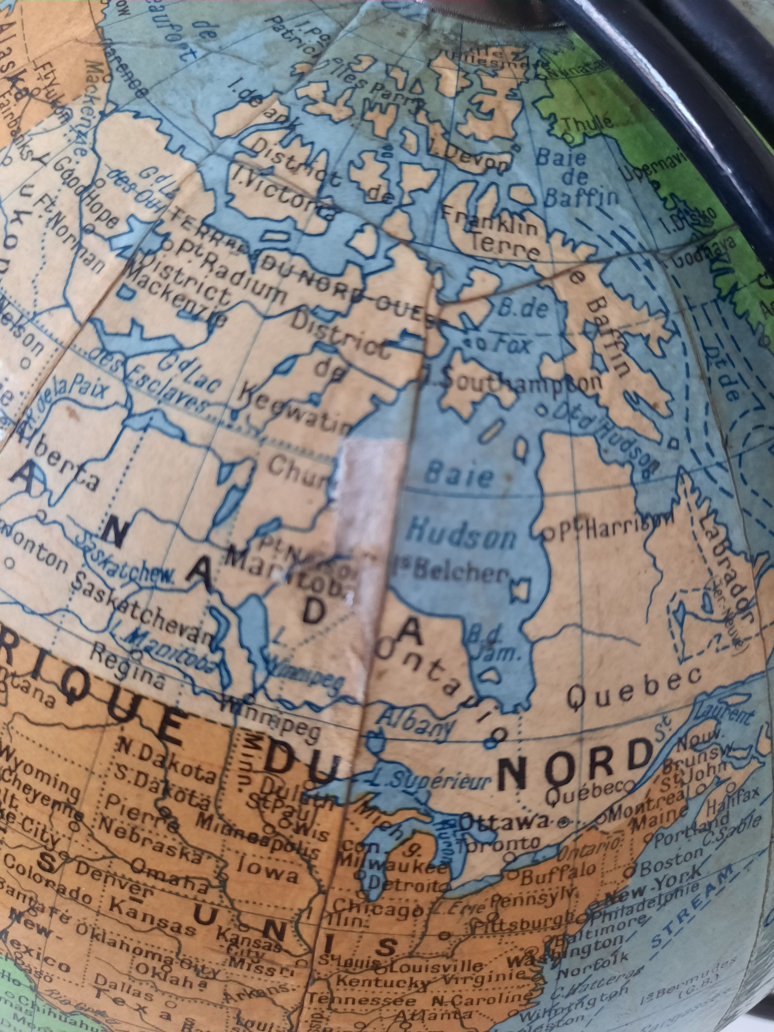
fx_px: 745
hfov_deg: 54.9
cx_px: 387
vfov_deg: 69.4
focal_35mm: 25
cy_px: 516
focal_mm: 4.6
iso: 250
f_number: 2
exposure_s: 1/50
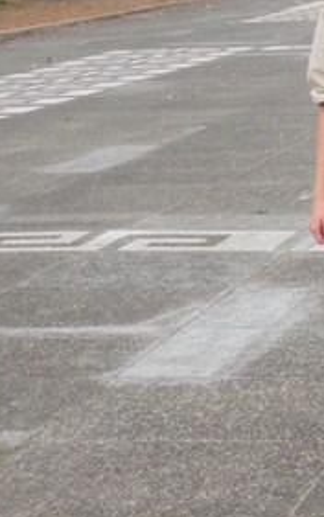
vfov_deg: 19.5
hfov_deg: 11.3
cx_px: 662
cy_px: 27
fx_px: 1467
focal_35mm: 104
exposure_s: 1/50
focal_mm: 6.53
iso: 50
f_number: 4.1
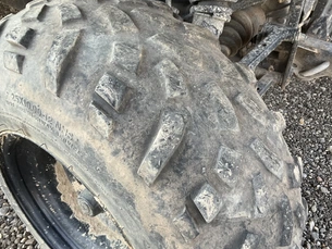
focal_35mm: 38
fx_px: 365
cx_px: 174
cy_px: 128
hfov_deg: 48.9
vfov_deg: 37.7
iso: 32
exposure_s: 1/122
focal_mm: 3
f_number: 1.8
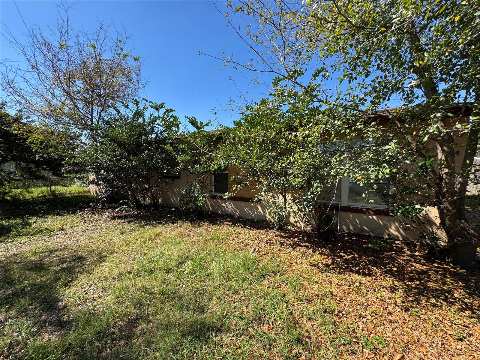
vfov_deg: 85.7
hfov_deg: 102.1
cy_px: 180
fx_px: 194
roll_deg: -1.3
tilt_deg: -4.0
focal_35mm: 14
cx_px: 240
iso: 40
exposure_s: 1/636
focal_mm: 2.22
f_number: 2.2
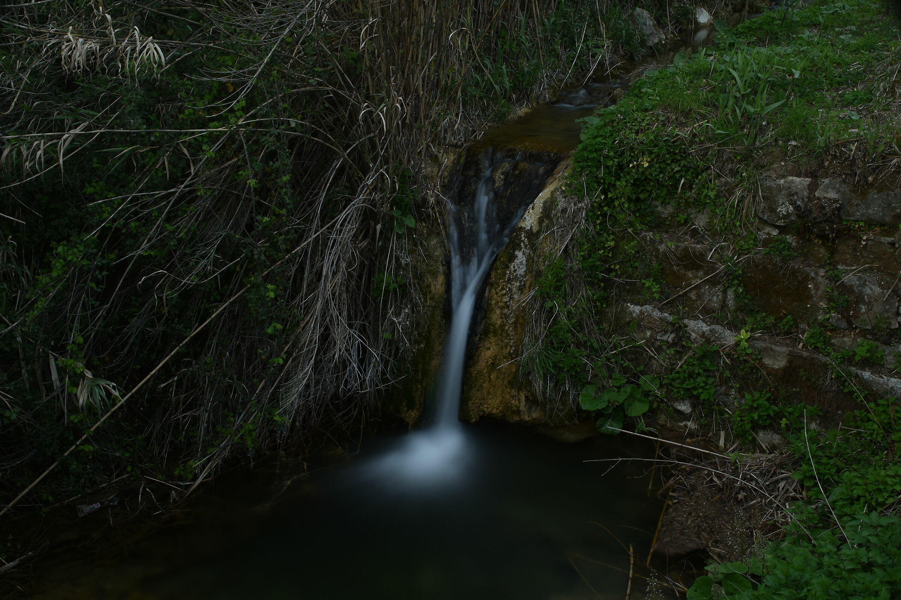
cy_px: 300
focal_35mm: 42
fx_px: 1051
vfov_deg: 31.9
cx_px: 450
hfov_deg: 46.4
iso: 100
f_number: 11
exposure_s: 30
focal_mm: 28
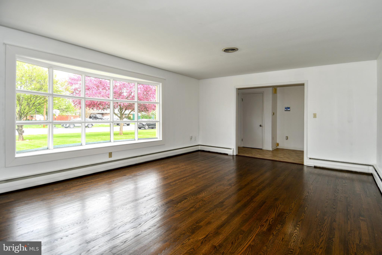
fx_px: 191
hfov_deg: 90.0
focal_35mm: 18
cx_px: 191
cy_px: 128
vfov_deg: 67.4
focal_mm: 12
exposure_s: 1/100
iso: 200
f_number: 5
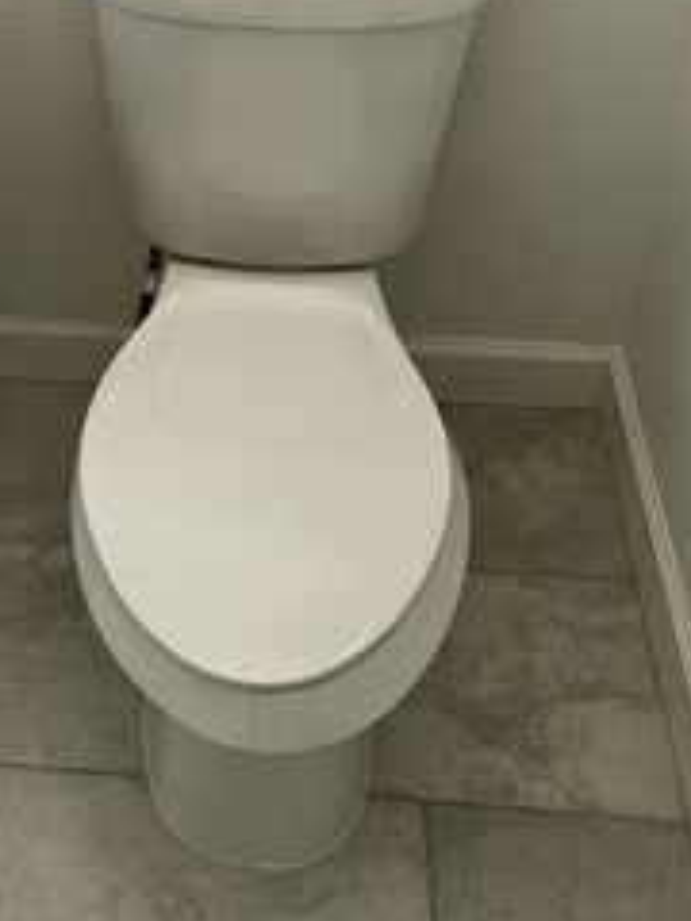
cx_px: 73
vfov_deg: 35.7
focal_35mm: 52
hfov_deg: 27.1
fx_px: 1384
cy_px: 192
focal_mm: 5.7
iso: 100
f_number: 1.5
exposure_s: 1/121
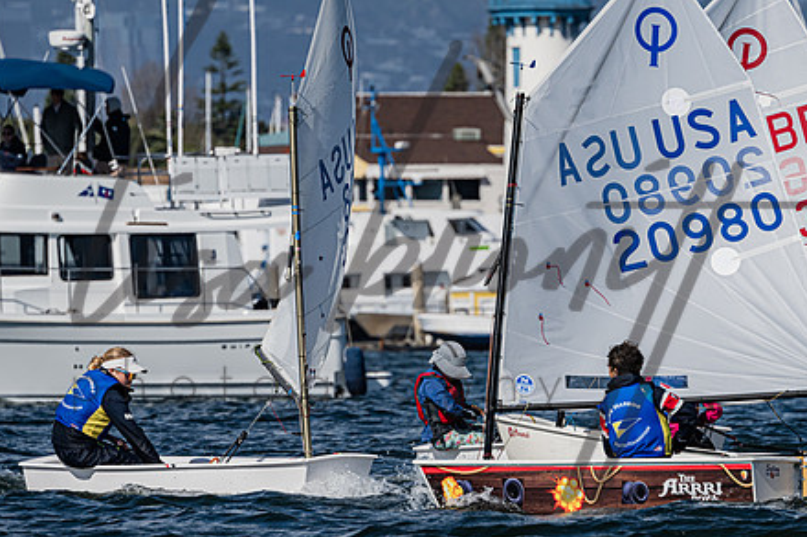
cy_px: 261
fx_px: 13646
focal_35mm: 609
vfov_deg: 2.3
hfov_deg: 3.4
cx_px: 553
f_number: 10
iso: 320
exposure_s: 1/1600
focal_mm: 400
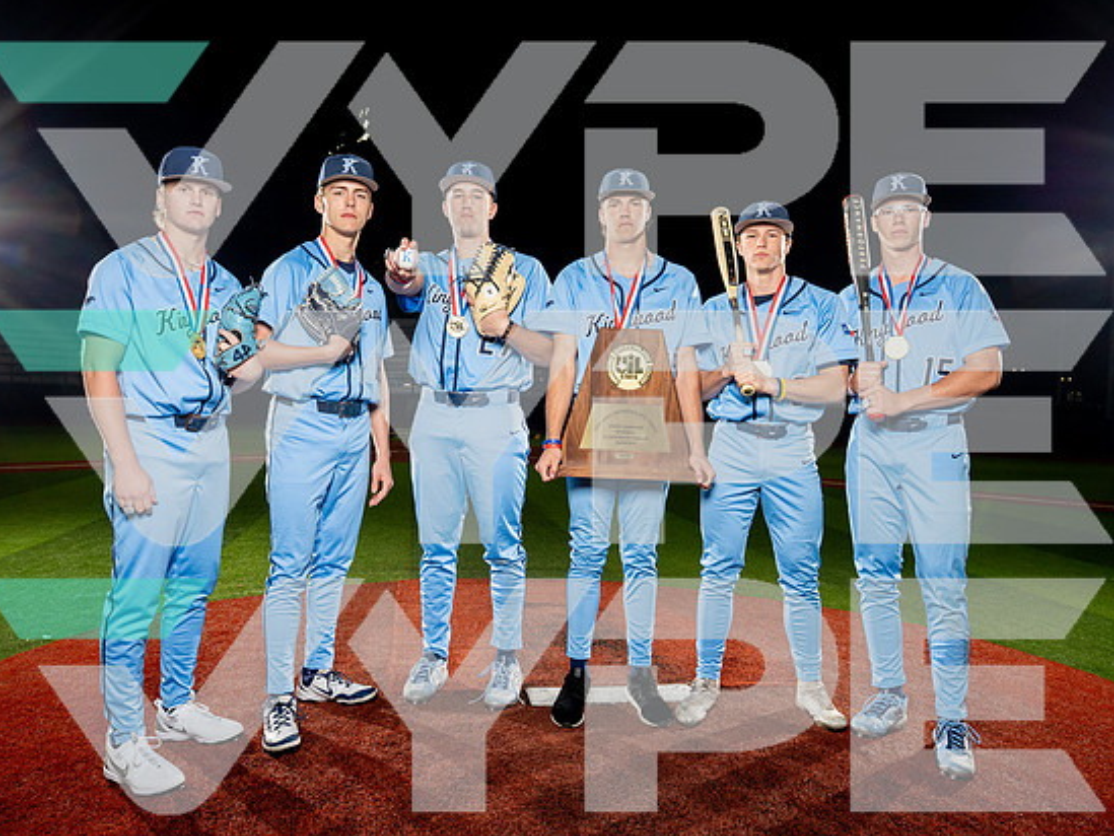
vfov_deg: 46.8
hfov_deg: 59.9
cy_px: 427
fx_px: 966
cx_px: 526
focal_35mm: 30
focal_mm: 25
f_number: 8
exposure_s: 1/250
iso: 800
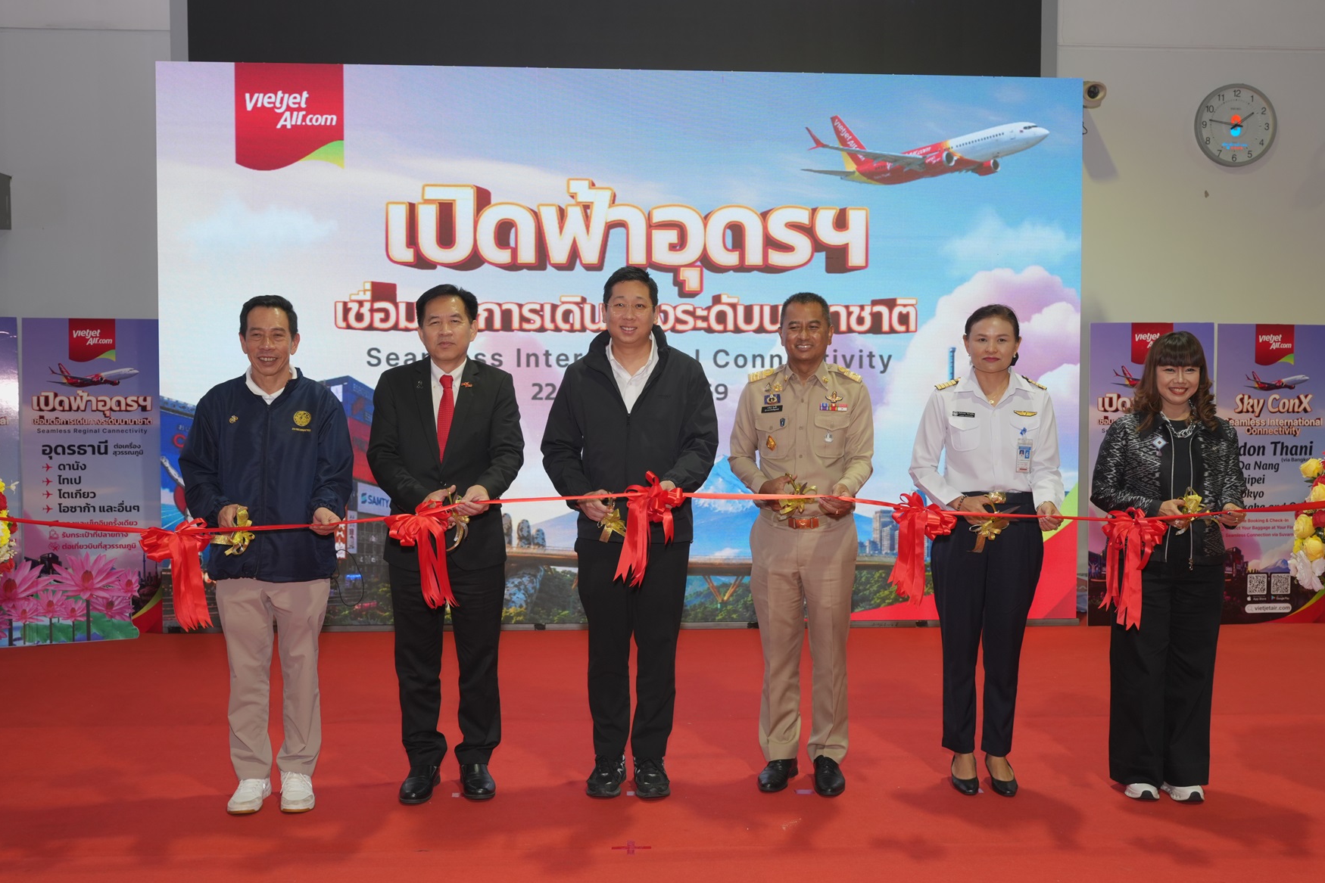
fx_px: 1325
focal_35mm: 36
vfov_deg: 36.9
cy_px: 441
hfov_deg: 53.1
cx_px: 678
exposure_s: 1/100
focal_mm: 35
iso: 800
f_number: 5
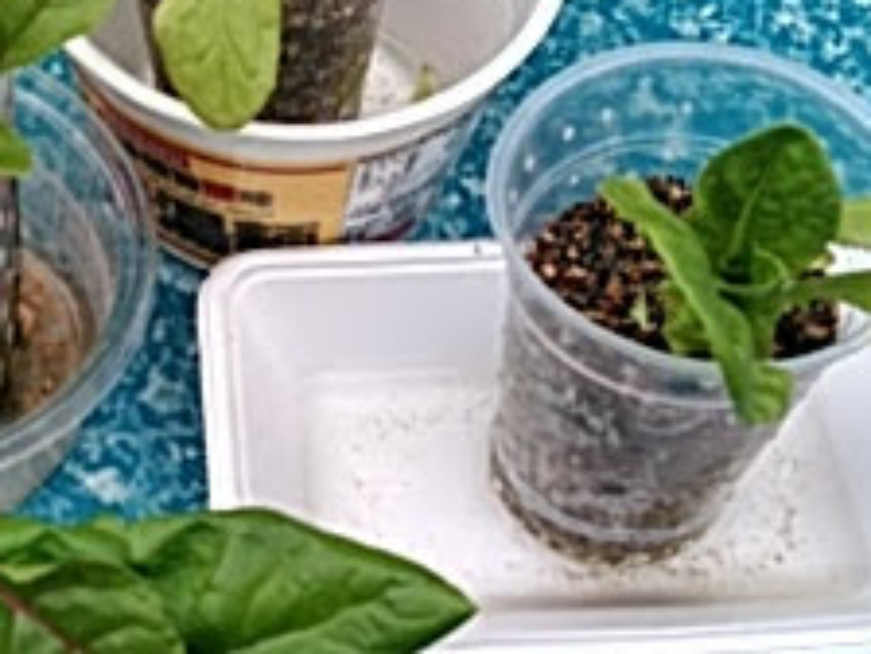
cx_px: 210
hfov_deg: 25.0
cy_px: 502
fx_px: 1937
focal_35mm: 77
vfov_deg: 19.0
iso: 73
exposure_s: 1/125
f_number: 2.2
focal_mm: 3.46
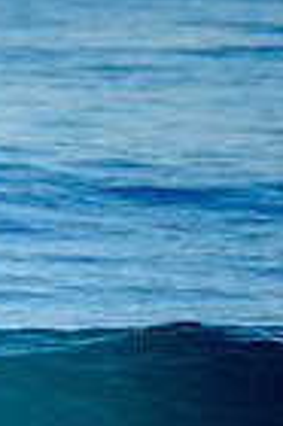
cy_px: 455
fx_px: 24550
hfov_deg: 0.7
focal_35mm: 2077
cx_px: -572
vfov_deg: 1.0
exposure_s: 1/2000
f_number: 5.6
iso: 900
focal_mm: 500
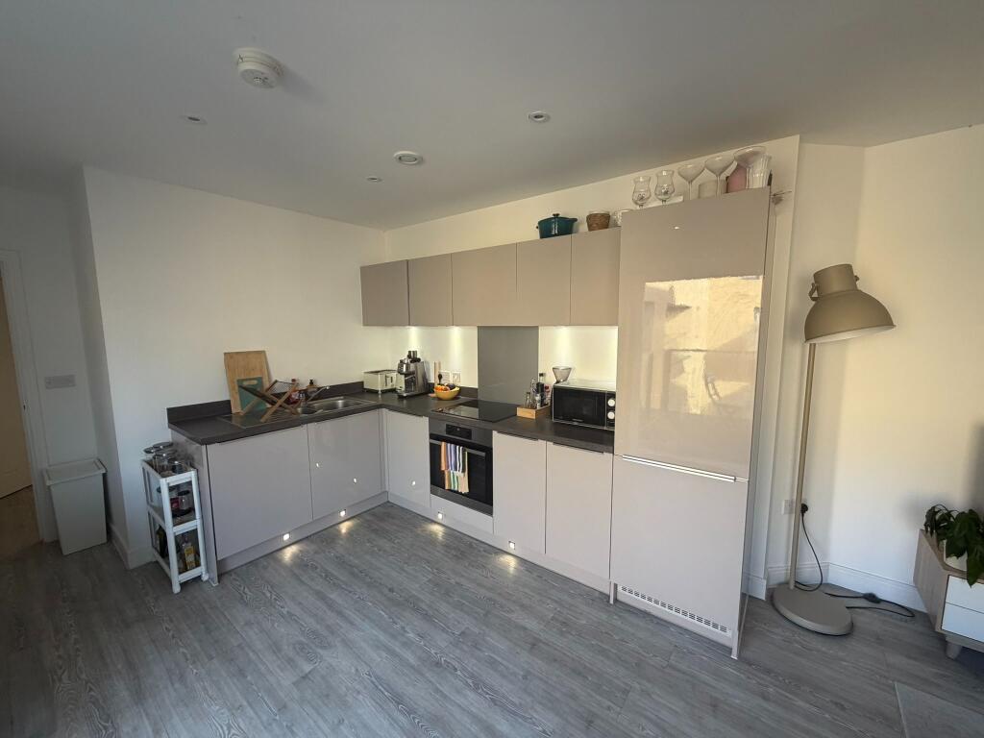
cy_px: 369
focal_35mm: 14
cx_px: 492
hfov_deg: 102.1
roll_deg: +0.8
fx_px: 398
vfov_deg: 85.7
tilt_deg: -6.3
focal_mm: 2.22
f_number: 2.2
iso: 160
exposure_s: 1/121
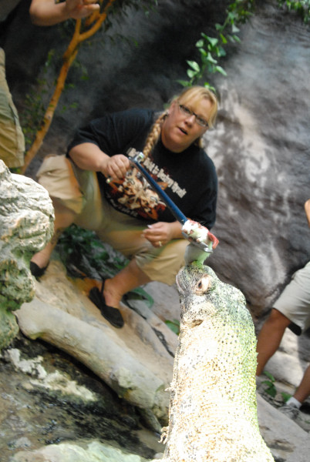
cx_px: 155
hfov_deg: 32.0
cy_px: 231
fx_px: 541
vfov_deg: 46.3
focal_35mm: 42
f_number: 5.6
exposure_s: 1/125
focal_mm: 28
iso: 1600
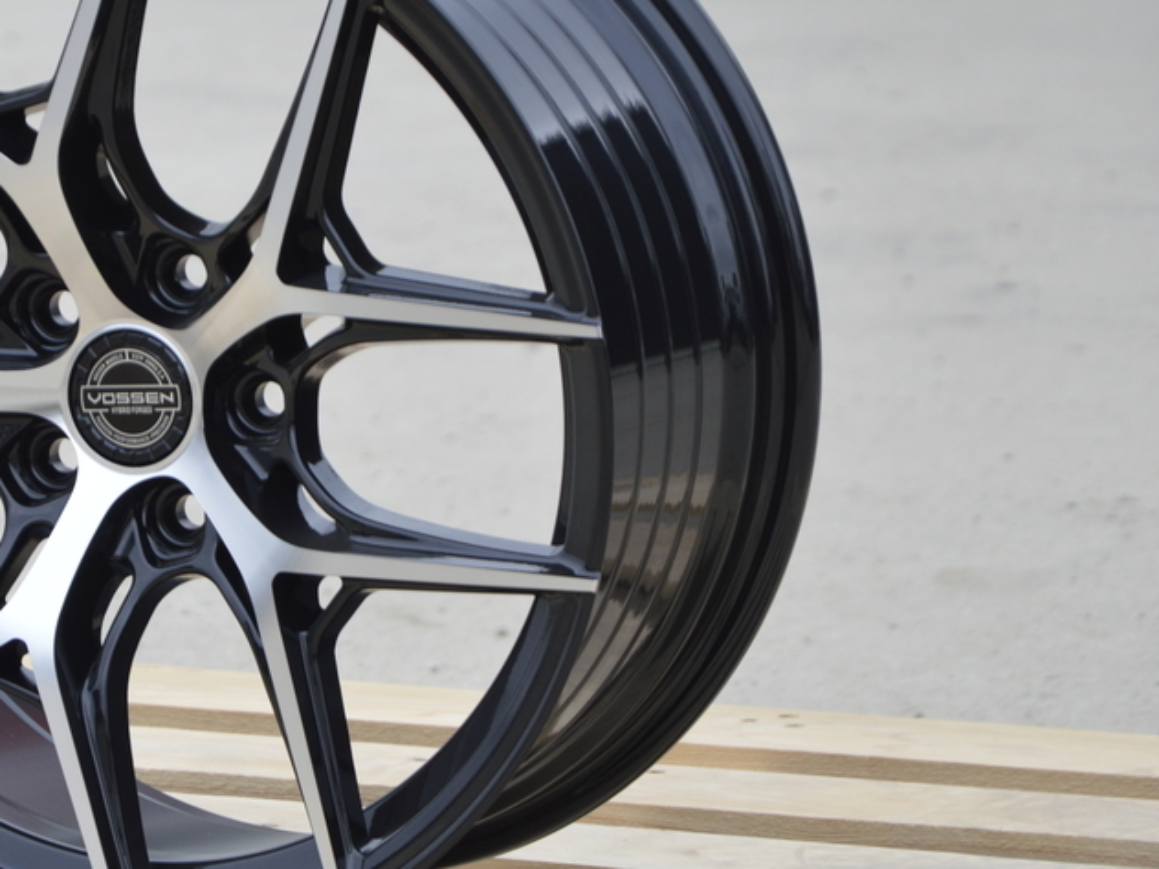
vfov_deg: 5.2
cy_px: 447
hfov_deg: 6.9
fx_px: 9640
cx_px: 181
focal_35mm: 288
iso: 220
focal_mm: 105
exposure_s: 1/125
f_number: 5.6
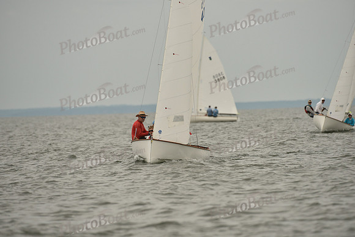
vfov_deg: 3.4
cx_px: 178
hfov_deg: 5.2
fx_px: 3945
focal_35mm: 400
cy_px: 118
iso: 320
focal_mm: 400
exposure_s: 1/2000
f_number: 5.6
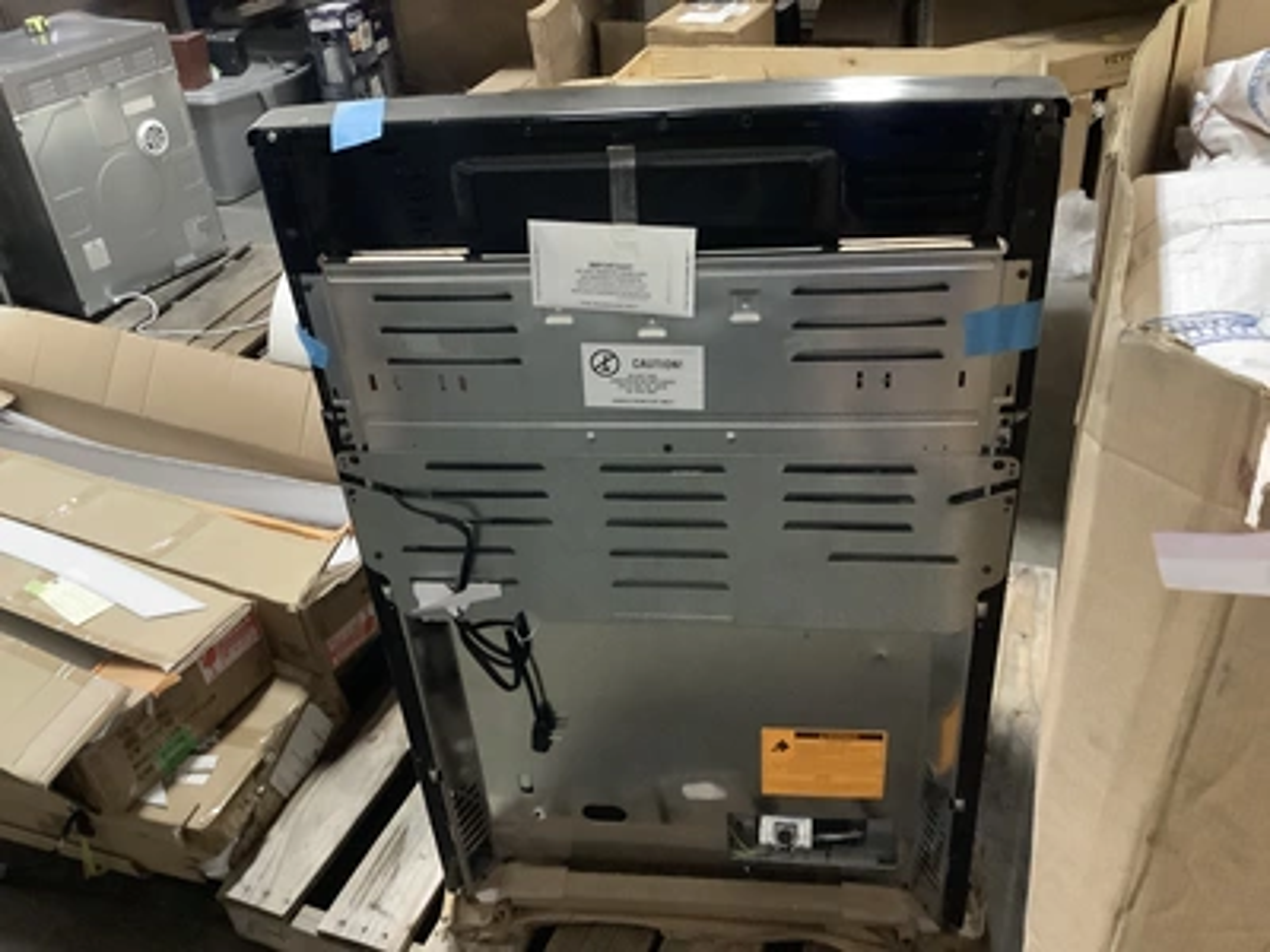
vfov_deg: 45.4
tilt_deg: -34.7
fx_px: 1137
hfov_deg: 58.4
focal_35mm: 31
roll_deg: +4.6
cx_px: 635
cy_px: 476
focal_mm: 3.3
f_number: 2.4
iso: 640
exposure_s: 1/24
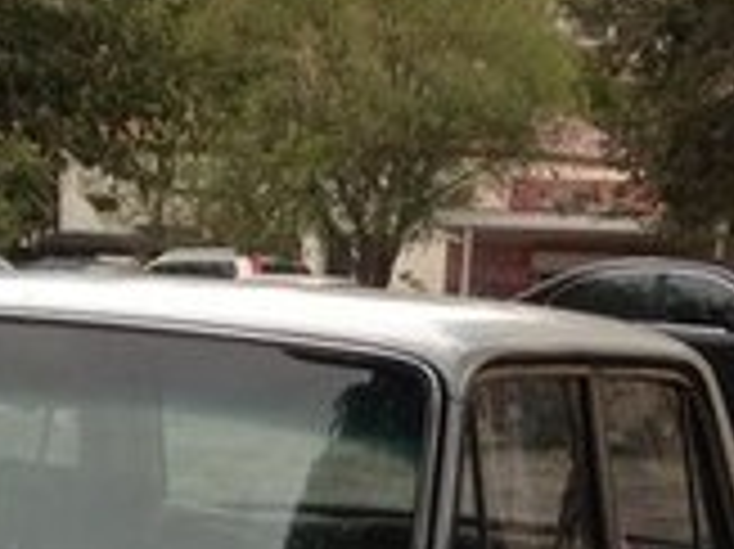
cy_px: 830
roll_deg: -2.3
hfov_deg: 14.6
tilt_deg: -12.9
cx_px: 135
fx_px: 2839
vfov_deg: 10.6
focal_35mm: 134
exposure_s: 1/156
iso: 50
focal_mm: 4.12
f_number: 2.4
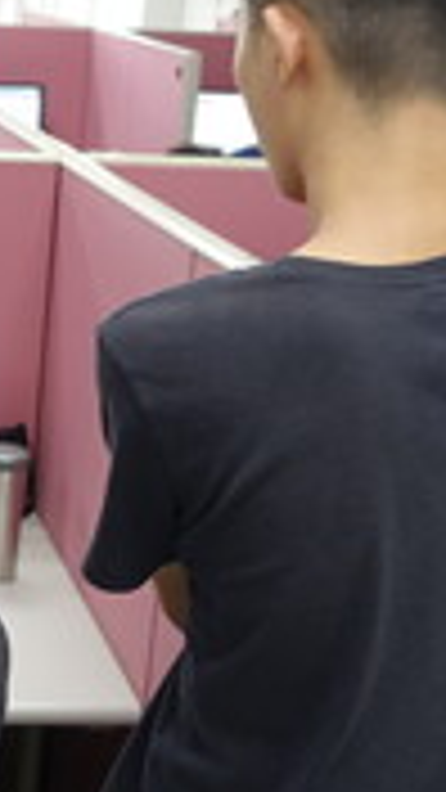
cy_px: 268
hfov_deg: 15.9
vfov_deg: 30.4
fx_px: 1451
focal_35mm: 69
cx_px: -234
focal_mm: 10.7
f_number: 2.5
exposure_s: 1/30
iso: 160
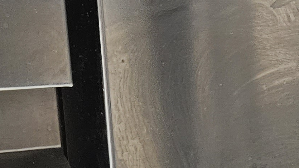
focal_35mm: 120
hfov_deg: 17.8
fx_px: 952
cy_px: 351
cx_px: 204
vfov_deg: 9.4
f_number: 1.8
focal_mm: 5.4
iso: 1250
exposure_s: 1/50
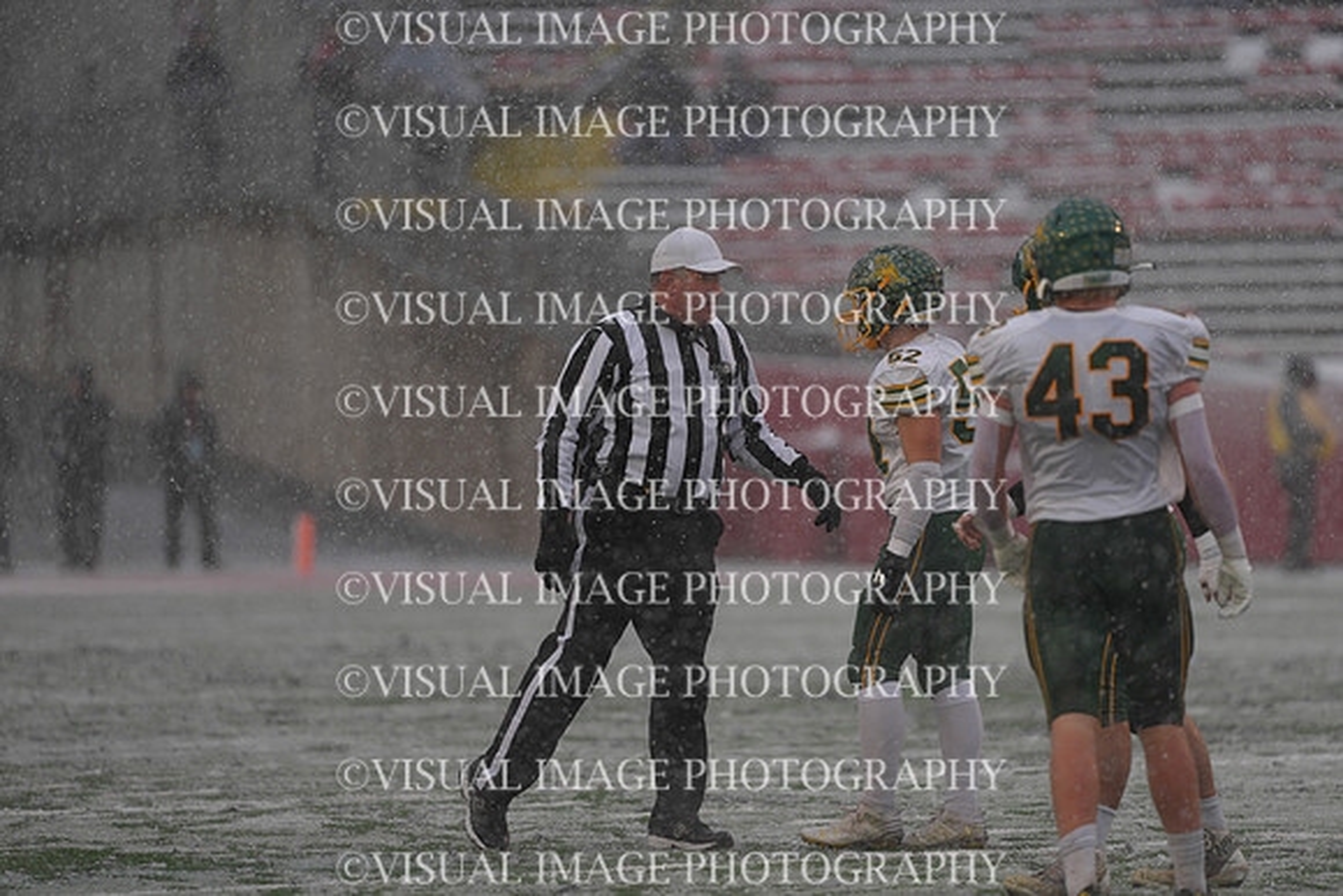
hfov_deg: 6.9
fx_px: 11194
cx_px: 672
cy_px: 448
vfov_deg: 4.6
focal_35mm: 300
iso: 320
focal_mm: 300
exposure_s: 1/1600
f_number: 2.8
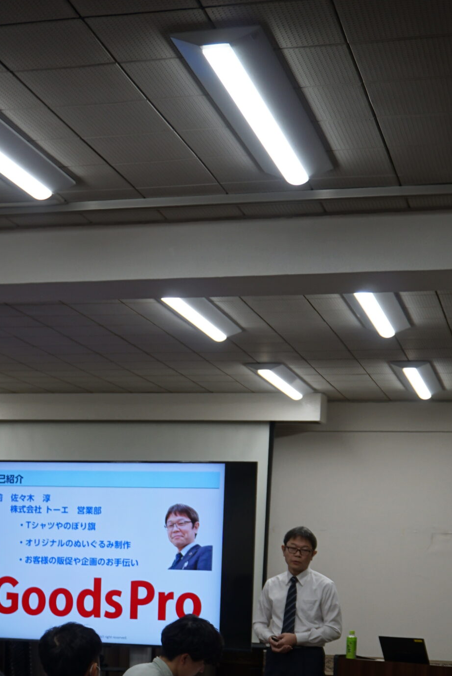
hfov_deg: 18.1
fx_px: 1410
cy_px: 619
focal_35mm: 75
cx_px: 98
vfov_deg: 26.1
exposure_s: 1/60
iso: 200
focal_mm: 27
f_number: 4.5
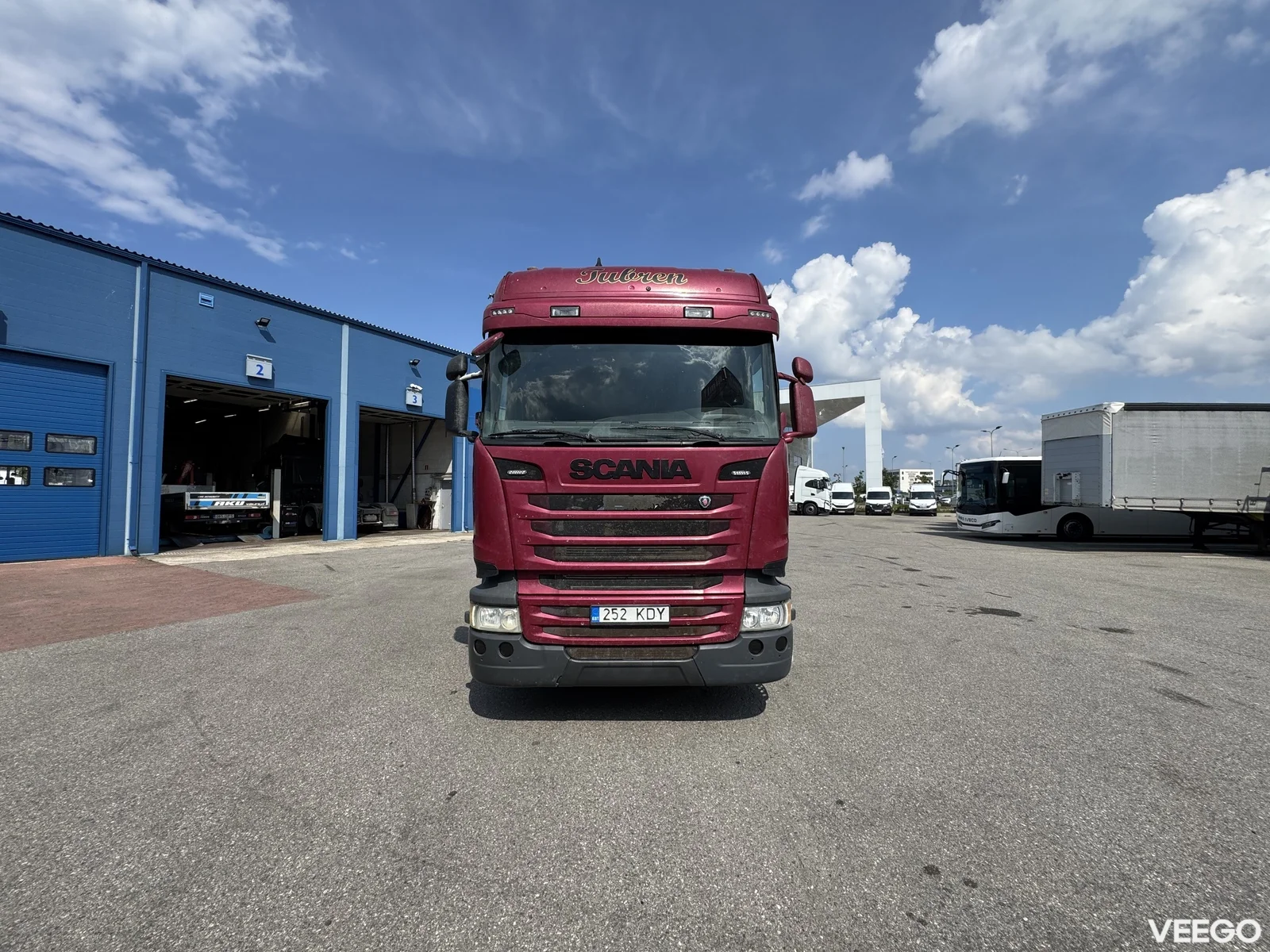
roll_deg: +0.3
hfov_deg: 102.1
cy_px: 476
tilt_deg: +1.7
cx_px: 635
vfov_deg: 85.7
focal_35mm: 14
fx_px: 514
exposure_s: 1/1672
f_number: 2.2
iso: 50
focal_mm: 2.22
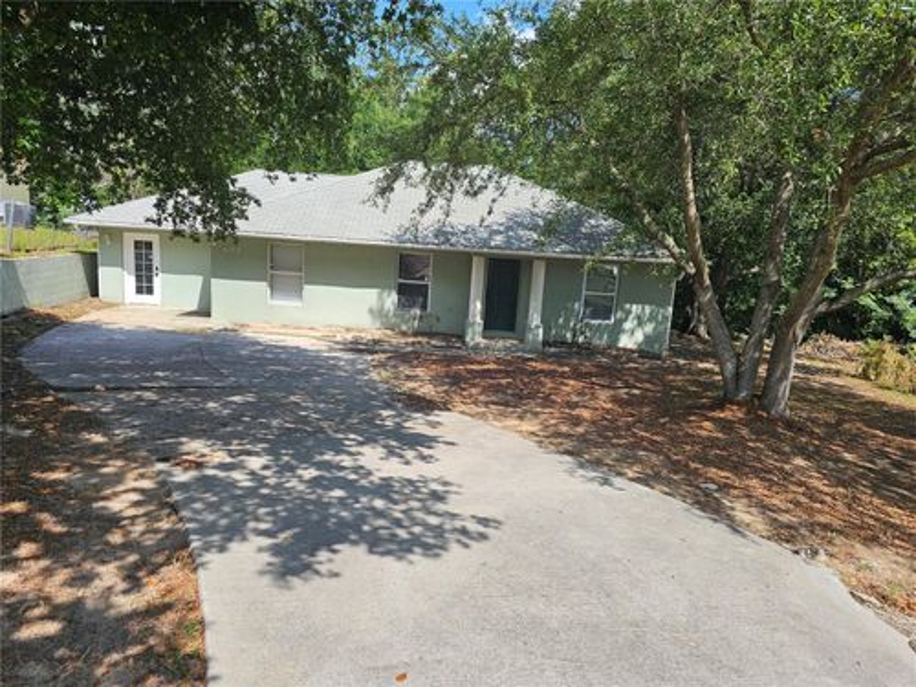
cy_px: 344
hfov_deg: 73.9
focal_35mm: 23
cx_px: 458
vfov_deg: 58.9
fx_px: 609
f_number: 1.7
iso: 10
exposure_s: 1/420
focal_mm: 6.3
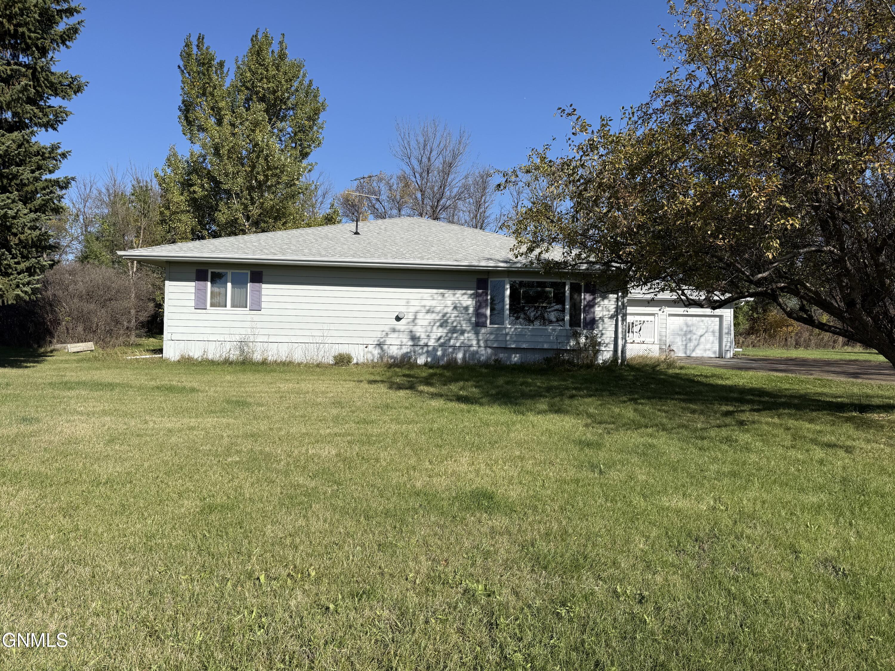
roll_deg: +0.2
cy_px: 336
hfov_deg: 71.6
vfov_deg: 56.8
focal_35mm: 24
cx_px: 448
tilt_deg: +1.9
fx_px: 621
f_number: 1.78
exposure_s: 1/4673
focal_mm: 6.76
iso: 80
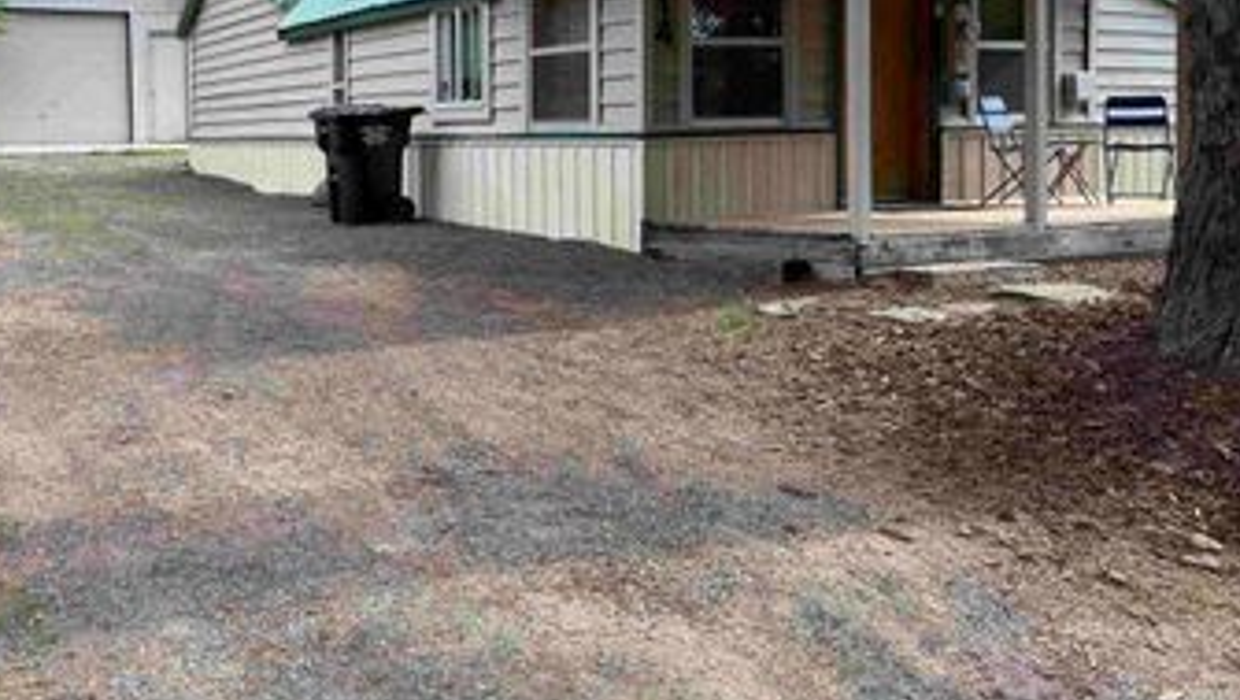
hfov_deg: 50.5
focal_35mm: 39
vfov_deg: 30.0
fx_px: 1283
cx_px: 400
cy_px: 183
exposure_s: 1/765
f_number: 1.78
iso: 100
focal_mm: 6.76
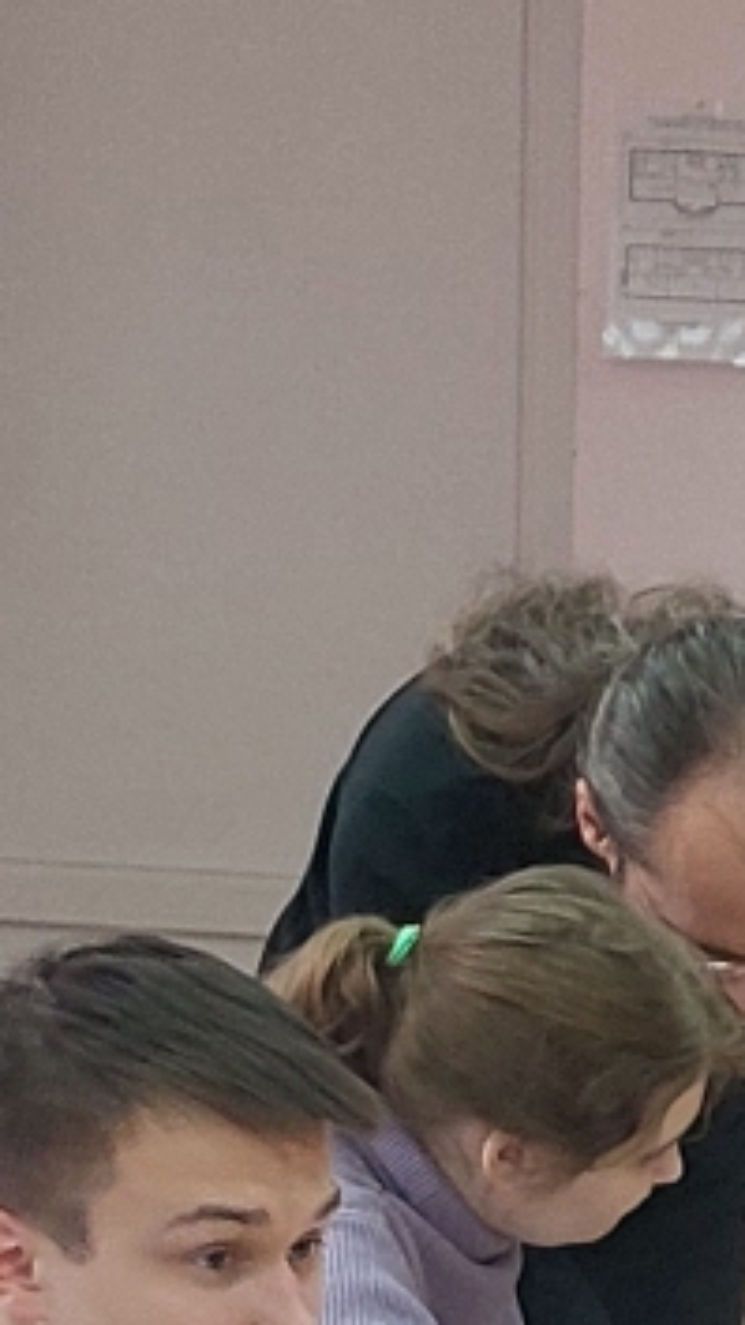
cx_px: 891
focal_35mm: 171
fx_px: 6008
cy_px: 2126
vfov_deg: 11.9
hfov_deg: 7.0
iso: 80
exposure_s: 1/50
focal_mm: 5.23
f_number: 1.8
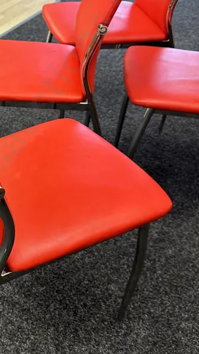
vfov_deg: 45.4
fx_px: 422
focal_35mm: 45
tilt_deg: -39.6
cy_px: 167
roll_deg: -1.3
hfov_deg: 25.1
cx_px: -5
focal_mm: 6.86
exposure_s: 1/50
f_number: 1.78
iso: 250
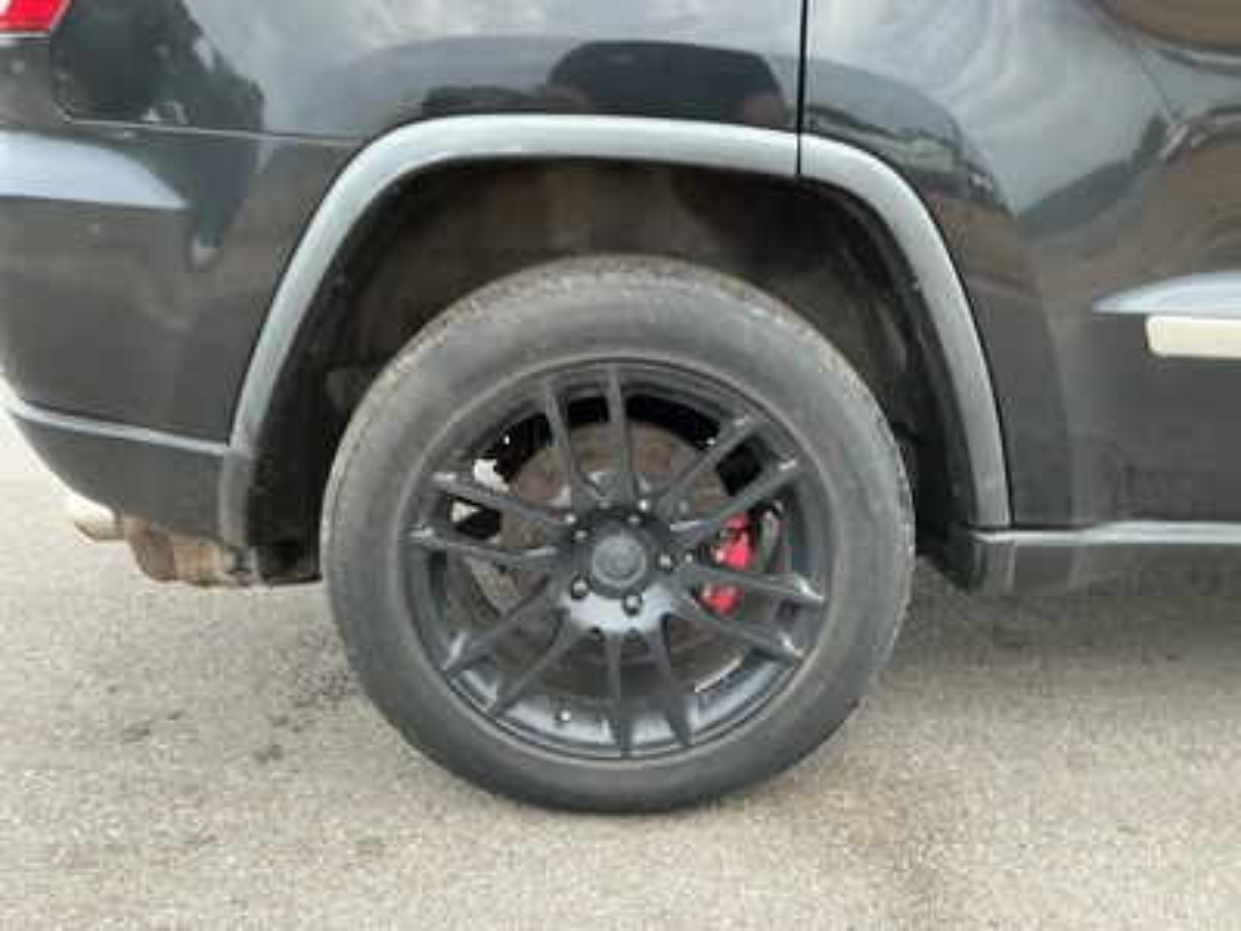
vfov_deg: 49.7
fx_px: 1004
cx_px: 620
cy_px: 466
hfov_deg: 63.4
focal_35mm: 28
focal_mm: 3
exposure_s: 1/60
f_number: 1.8
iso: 80
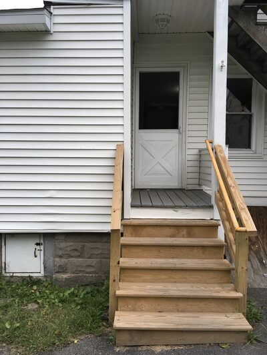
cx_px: 134
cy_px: 178
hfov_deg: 48.2
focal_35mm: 29
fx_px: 298
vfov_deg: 61.6
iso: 25
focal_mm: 4.15
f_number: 2.2
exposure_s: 1/126
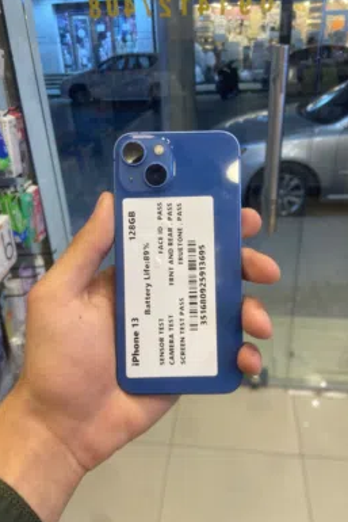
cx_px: 168
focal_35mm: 27
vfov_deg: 67.4
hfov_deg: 48.0
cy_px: 259
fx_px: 391
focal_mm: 4.25
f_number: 1.8
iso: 80
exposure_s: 1/121
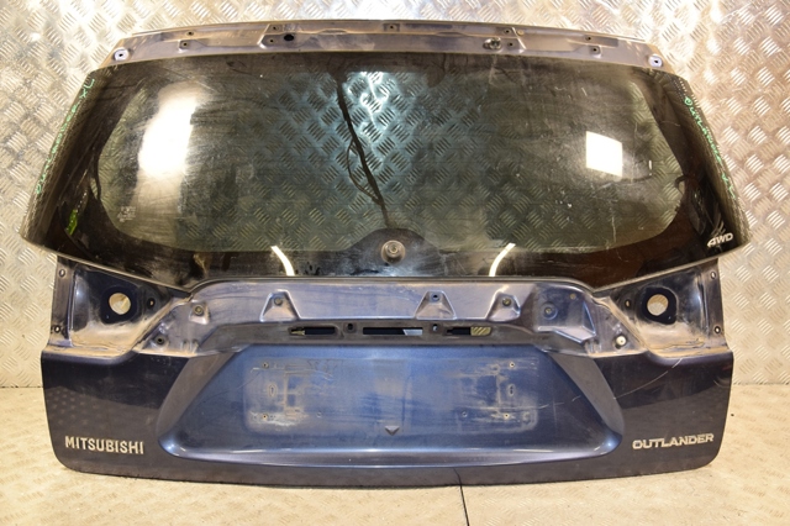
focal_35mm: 38
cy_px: 263
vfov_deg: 35.5
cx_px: 395
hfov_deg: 51.3
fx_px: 822
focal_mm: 25
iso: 800
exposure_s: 1/100
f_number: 5
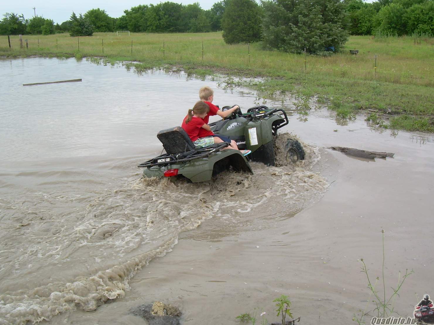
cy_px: 155
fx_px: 514
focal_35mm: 41
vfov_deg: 35.1
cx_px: 211
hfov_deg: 45.8
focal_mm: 6.3
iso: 50
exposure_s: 1/115
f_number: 4.6
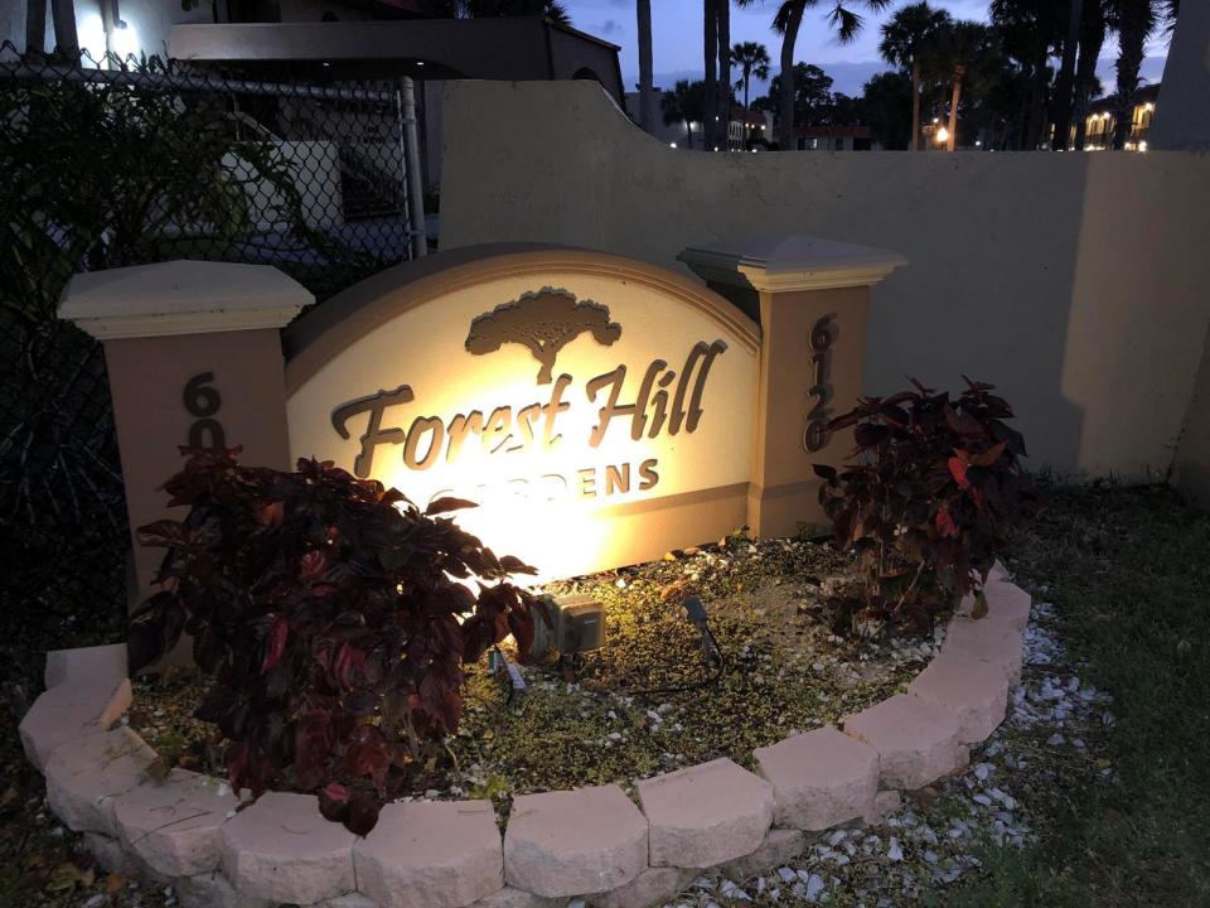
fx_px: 979
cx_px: 605
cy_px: 454
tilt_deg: -15.3
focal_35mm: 28
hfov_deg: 63.4
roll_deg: -0.1
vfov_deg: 49.7
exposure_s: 1/11
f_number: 1.8
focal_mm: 4
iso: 125
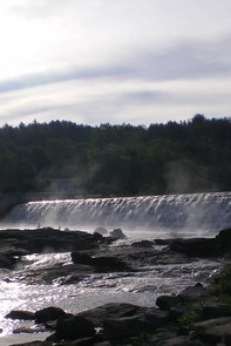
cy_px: 205
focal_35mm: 67
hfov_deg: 20.3
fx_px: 644
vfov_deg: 30.0
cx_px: 108
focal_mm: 6.3
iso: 64
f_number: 4.6
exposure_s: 1/640
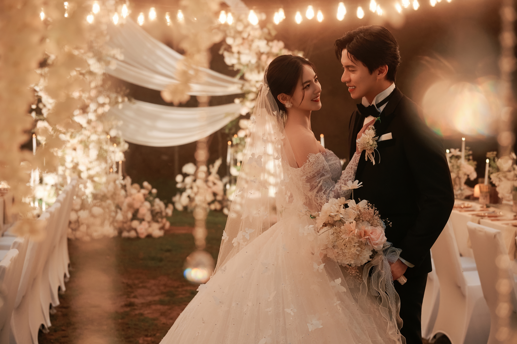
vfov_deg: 22.6
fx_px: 861
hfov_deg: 33.4
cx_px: 258
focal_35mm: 60
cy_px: 172
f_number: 4
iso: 1600
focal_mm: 60
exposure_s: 1/160
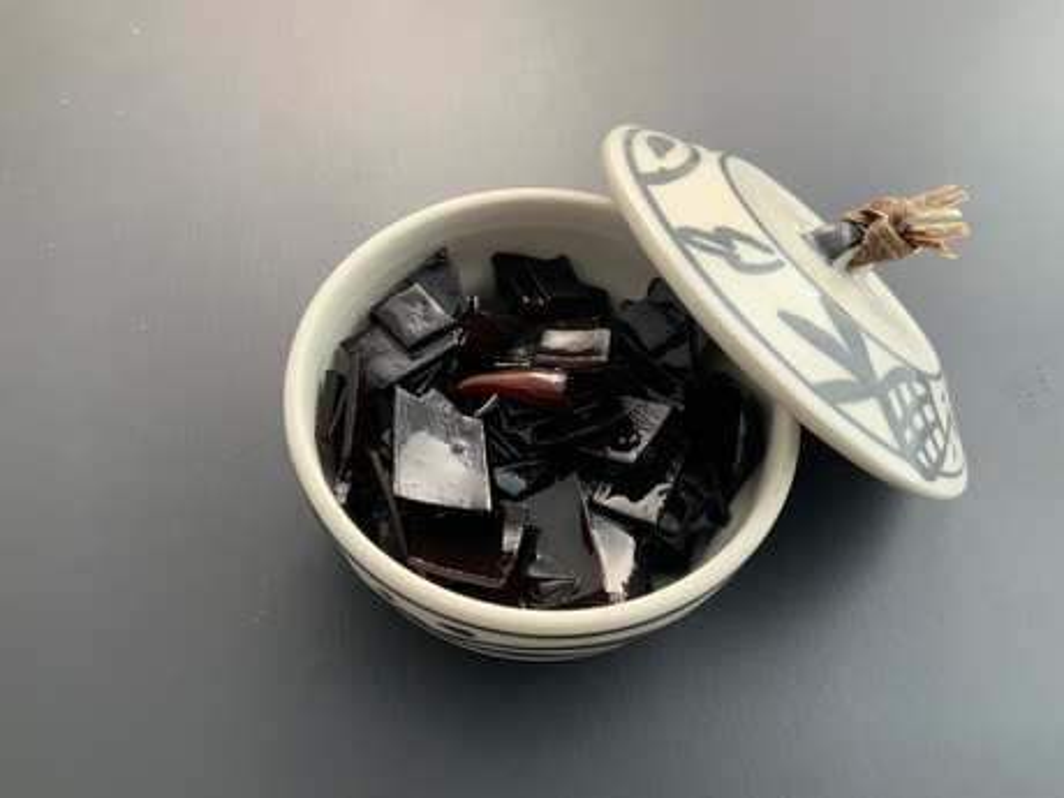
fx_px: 891
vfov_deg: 48.2
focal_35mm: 29
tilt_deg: -56.6
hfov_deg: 61.7
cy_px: 399
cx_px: 532
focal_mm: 3
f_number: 1.8
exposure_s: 1/50
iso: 50
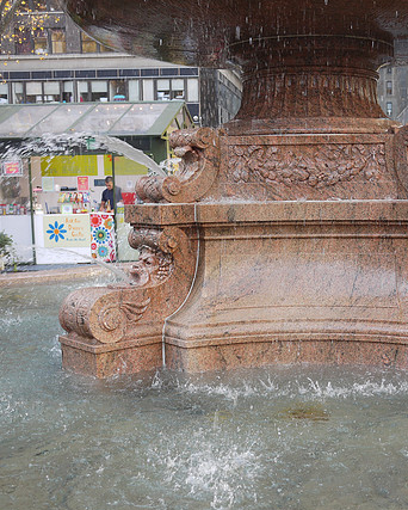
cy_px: 259
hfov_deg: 28.1
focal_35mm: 53
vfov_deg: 35.3
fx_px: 799
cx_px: 317
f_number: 2.8
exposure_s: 1/125
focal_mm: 20
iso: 100
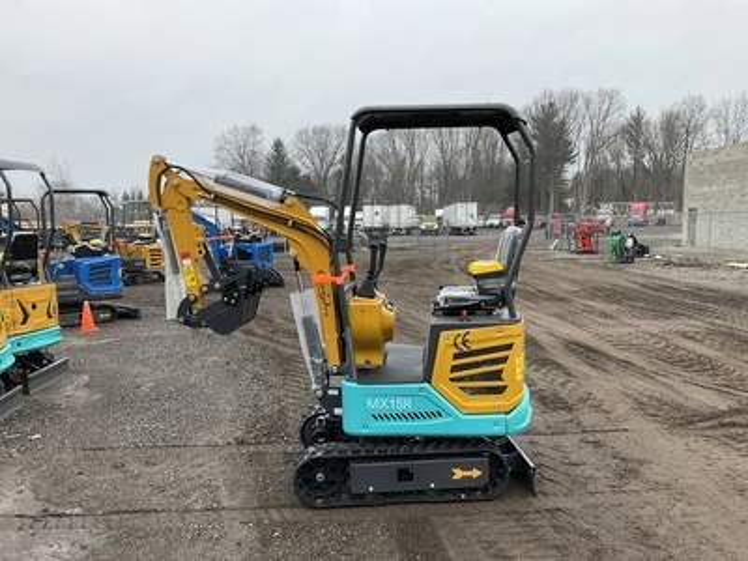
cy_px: 280
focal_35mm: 29
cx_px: 374
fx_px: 627
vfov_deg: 48.2
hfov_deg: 61.7
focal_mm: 3
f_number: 1.8
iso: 25
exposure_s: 1/446
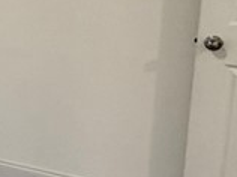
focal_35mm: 91
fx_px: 622
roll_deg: +0.6
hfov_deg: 15.8
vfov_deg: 16.1
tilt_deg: -7.4
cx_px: -267
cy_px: 38
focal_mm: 2.22
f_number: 2.2
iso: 250
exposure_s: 1/60
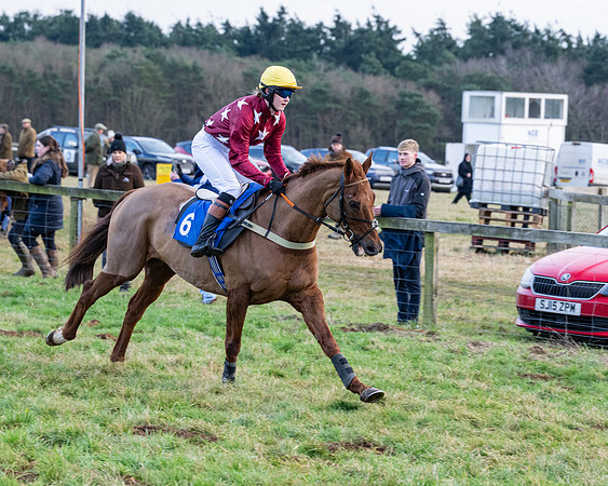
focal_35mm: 139
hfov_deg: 13.9
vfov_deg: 11.1
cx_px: 304
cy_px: 243
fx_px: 2493
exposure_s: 1/500
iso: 1250
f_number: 4
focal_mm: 82
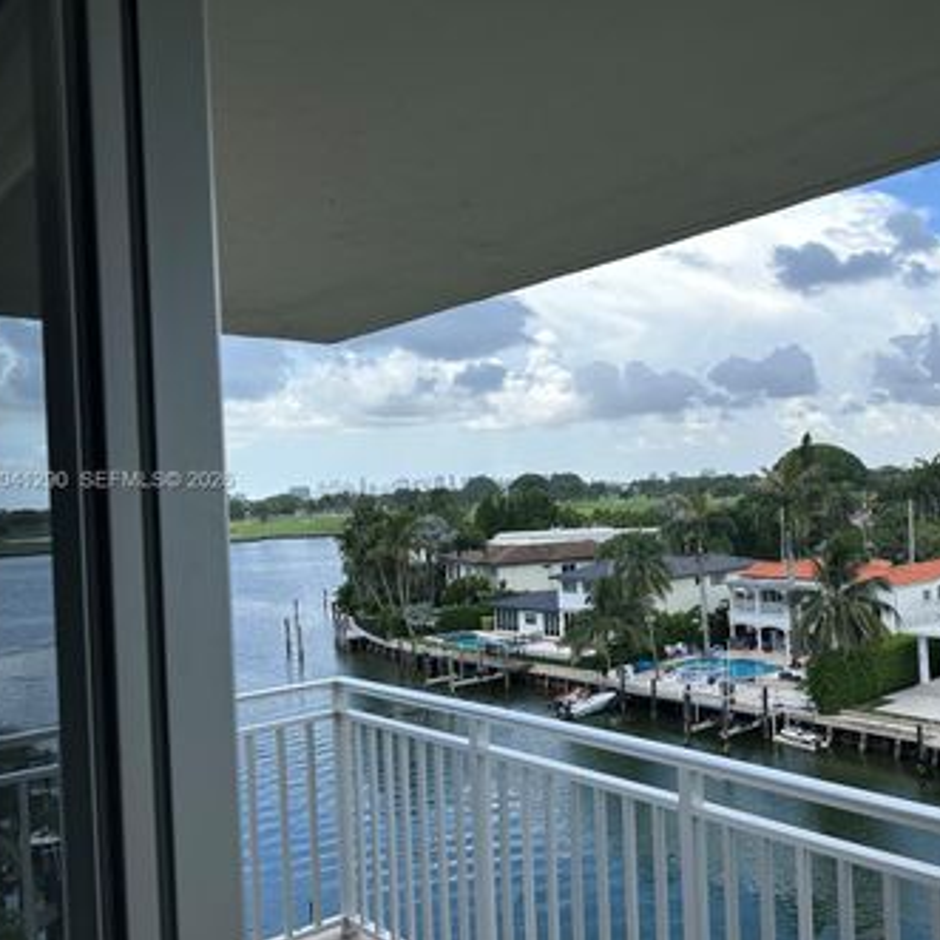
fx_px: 983
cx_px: 667
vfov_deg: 51.1
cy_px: 481
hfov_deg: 49.7
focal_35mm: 32
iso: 80
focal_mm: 6.86
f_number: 1.78
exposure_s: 1/3356
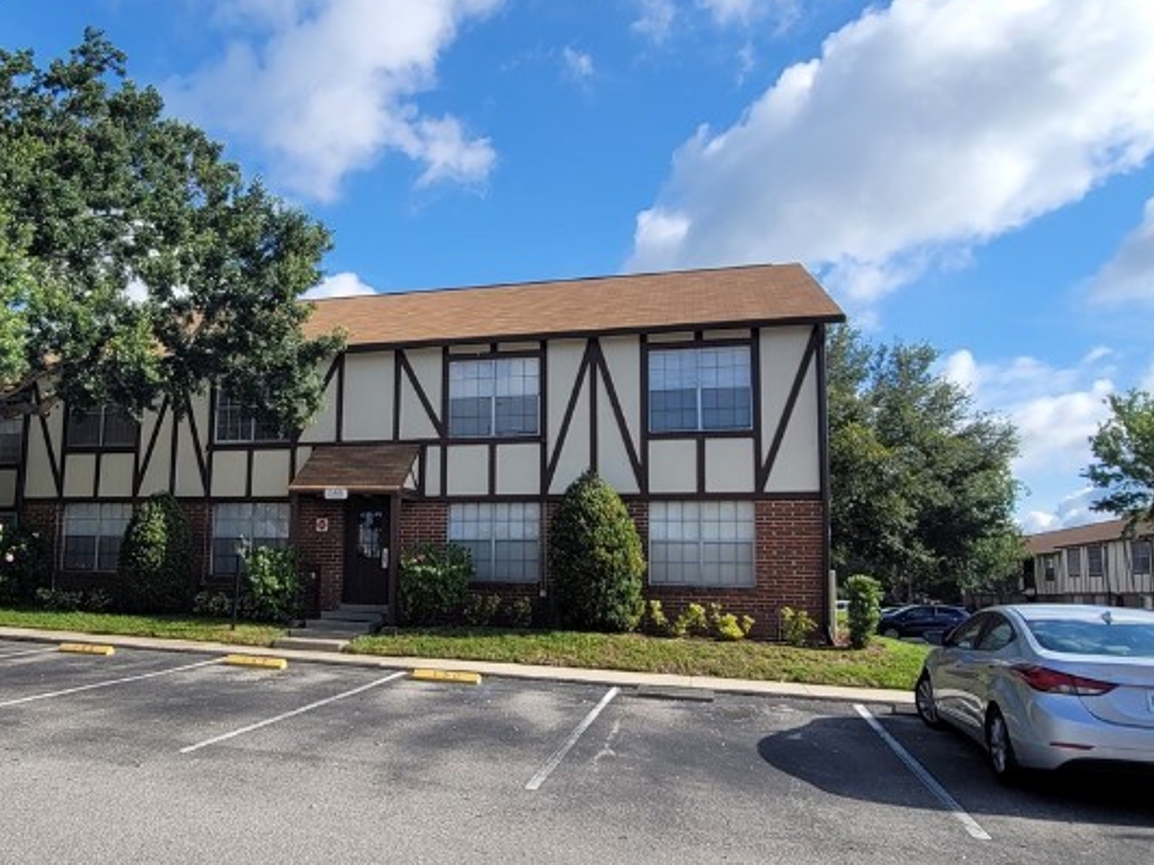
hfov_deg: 67.9
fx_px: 833
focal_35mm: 25
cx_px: 408
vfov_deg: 54.8
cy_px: 460
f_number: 2.2
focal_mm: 2.2
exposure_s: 1/1493
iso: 64
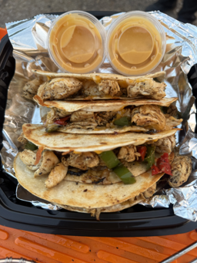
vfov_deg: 71.6
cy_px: 132
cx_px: 98
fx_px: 182
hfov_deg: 56.8
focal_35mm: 24
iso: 100
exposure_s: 1/121
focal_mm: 6.76
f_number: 1.78
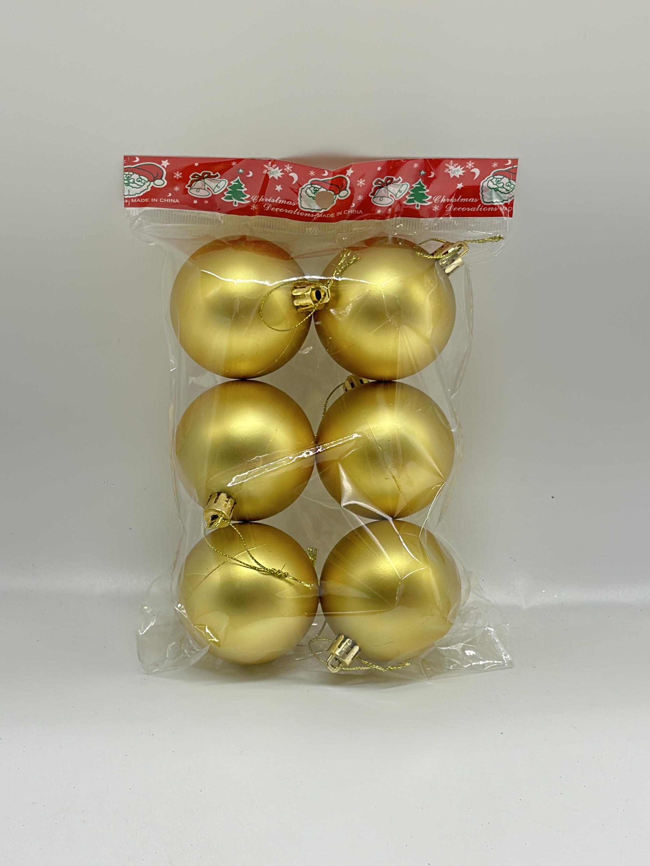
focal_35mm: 48
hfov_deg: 30.3
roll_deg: +2.5
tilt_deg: -27.1
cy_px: 433
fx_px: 1202
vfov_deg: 39.7
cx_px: 325
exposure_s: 1/130
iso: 80
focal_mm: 6.86
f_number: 1.78
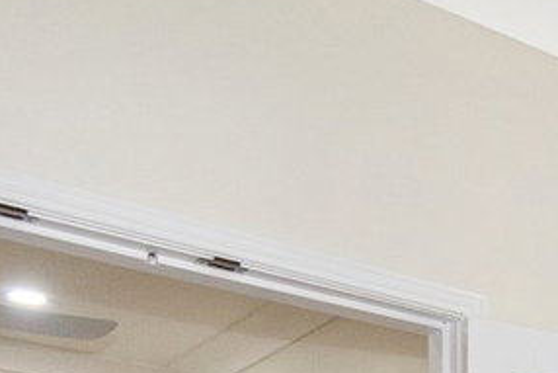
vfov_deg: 13.2
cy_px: 831
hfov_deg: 18.6
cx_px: 1011
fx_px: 1303
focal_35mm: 84
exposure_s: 1/160
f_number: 4
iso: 400
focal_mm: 10
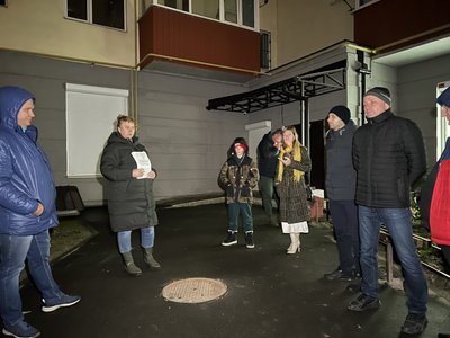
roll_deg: +0.5
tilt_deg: -0.6
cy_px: 169
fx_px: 338
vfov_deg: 53.1
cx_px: 225
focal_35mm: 26
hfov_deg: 67.3
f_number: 1.5
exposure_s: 1/9
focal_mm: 5.7
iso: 1600
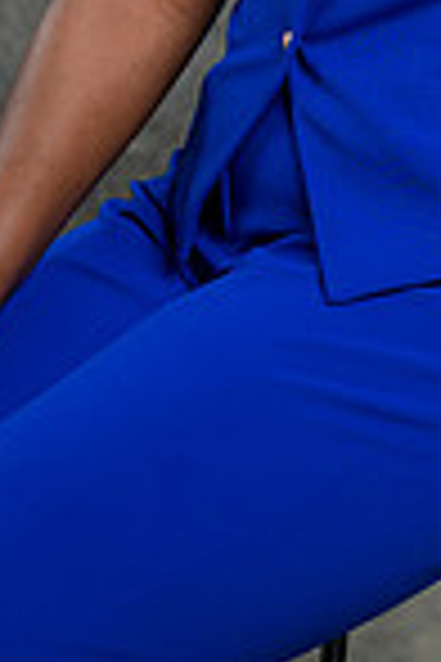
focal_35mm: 261
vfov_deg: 7.8
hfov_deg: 5.2
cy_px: -149
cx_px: 513
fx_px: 4795
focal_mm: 85
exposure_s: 1/200
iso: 125
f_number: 5
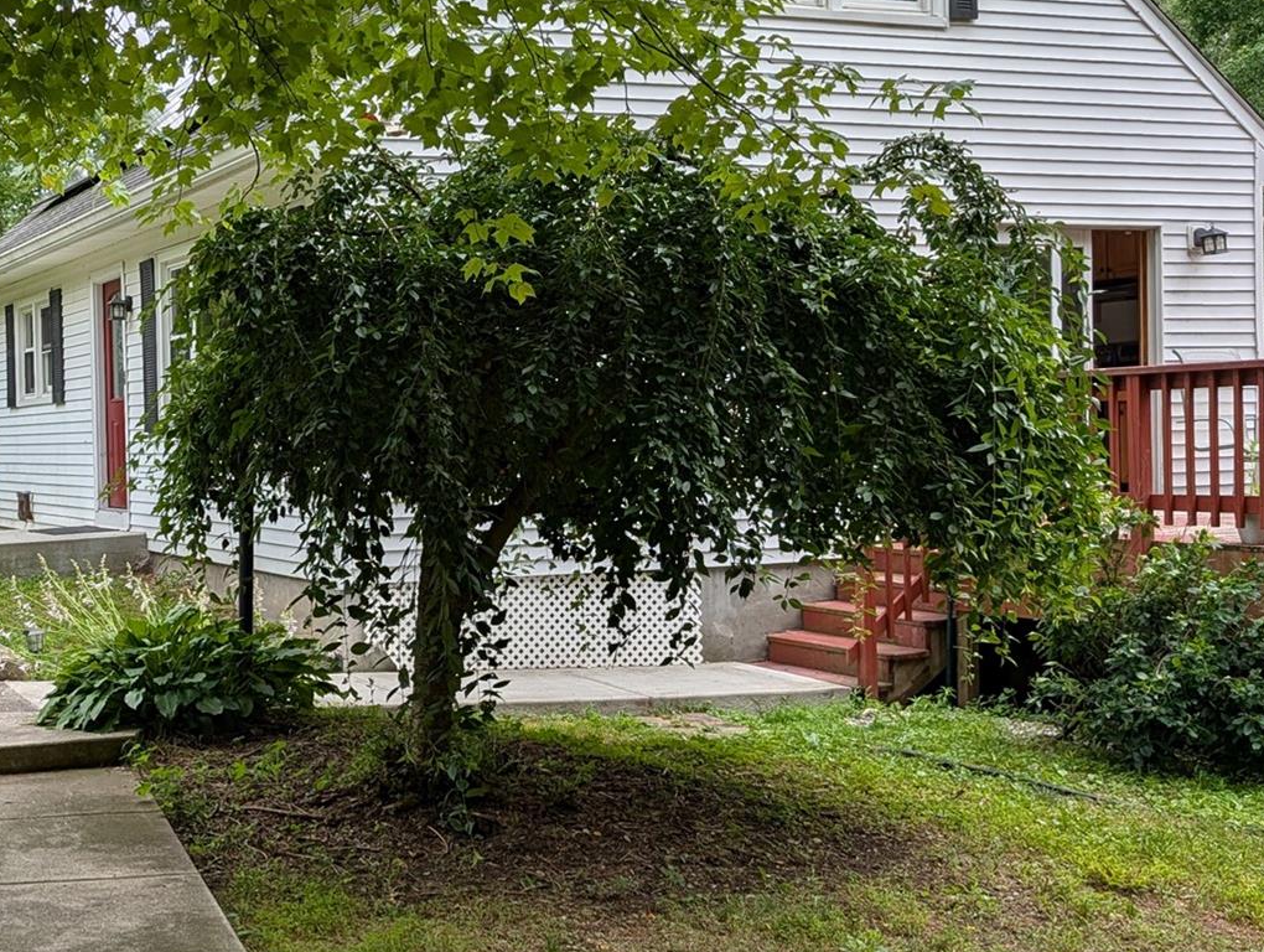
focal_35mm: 48
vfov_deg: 30.3
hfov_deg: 37.8
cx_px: 204
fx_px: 1755
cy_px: 467
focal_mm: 6.9
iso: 21
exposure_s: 1/5650
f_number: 1.68
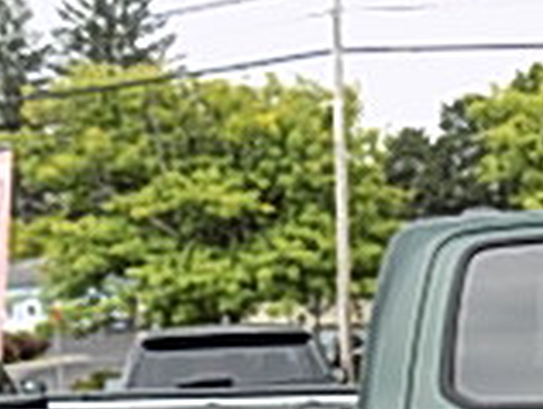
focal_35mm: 93
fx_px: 1461
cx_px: 708
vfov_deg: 15.5
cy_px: 457
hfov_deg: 19.4
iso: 80
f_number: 3.1
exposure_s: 1/125
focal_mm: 4
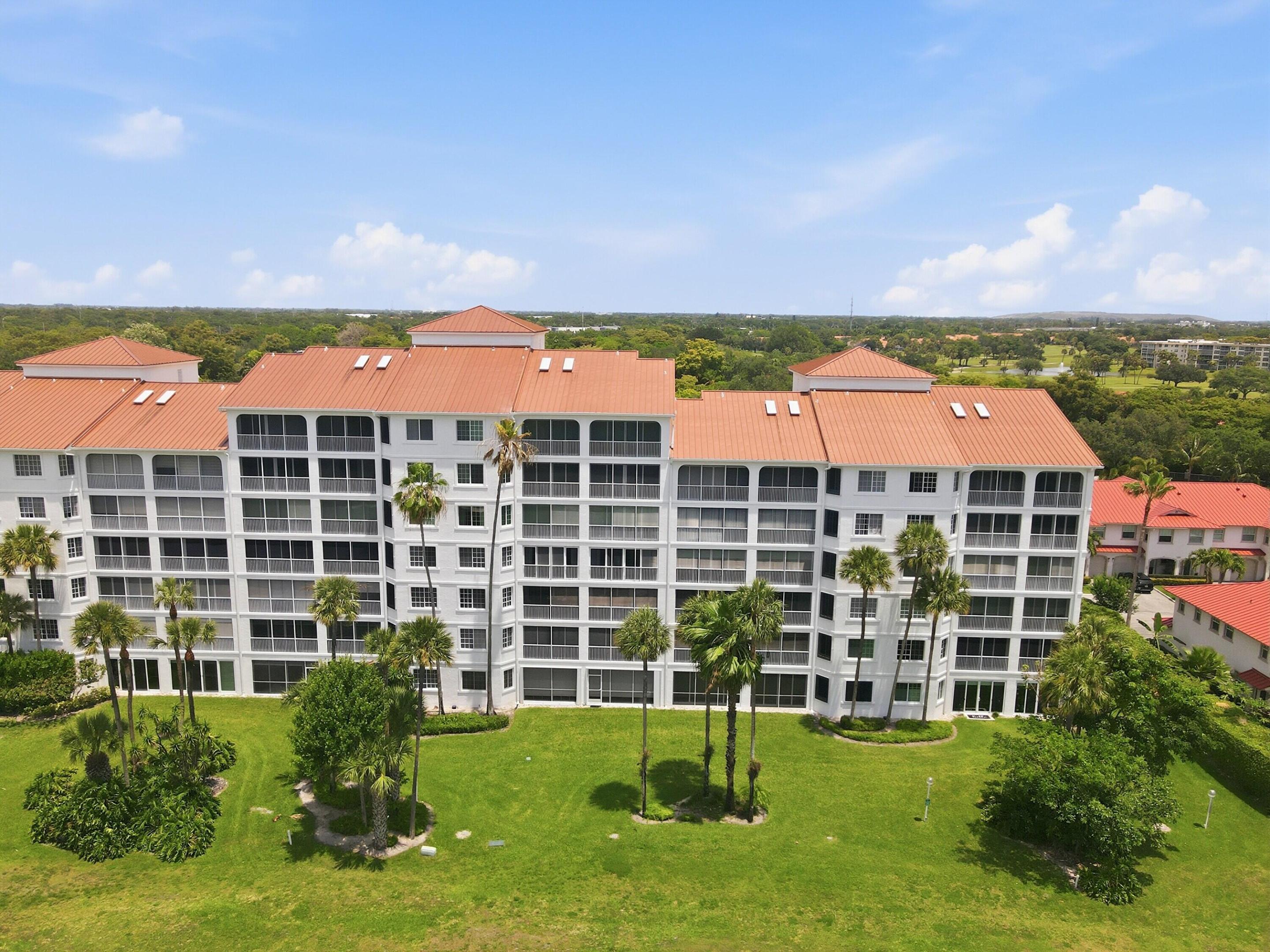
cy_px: 476
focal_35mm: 24
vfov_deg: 56.8
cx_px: 635
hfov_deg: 71.6
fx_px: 881
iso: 100
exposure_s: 1/20
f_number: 2.8
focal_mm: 4.5
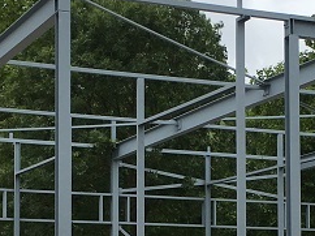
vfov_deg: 12.2
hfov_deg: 16.4
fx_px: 1091
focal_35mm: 120
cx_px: 219
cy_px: 237
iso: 25
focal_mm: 4.15
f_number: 2.2
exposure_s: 1/561
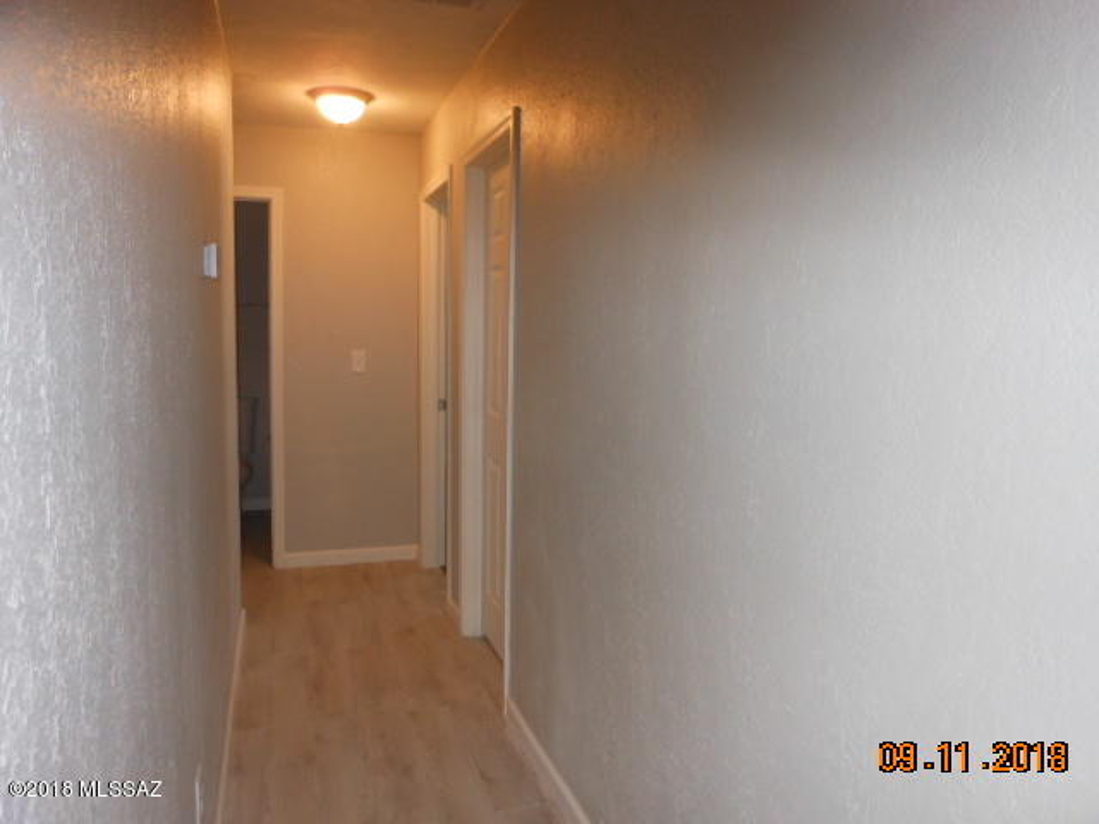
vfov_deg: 49.7
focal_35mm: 28
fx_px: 889
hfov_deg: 63.4
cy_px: 412
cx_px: 550
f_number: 3.7
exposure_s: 1/25
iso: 200
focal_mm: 5
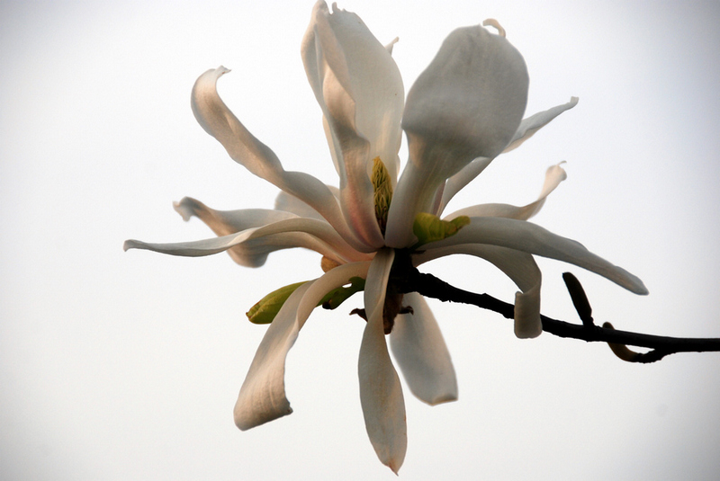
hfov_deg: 6.9
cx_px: 360
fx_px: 6005
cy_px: 240
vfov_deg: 4.6
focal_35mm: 300
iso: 250
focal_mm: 200
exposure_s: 1/640
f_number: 5.6
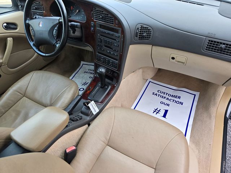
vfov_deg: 58.9
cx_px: 116
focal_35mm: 23
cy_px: 86
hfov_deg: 73.9
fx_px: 153
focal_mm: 6.3
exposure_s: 1/180
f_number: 1.7
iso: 125
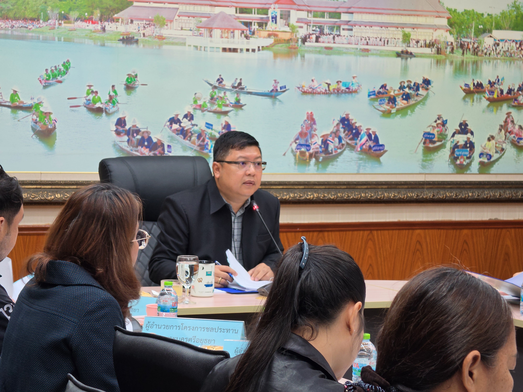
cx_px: 262
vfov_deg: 12.9
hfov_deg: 17.1
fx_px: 1737
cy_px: 196
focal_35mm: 115
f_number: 2.9
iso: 320
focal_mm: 18.6
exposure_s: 1/100
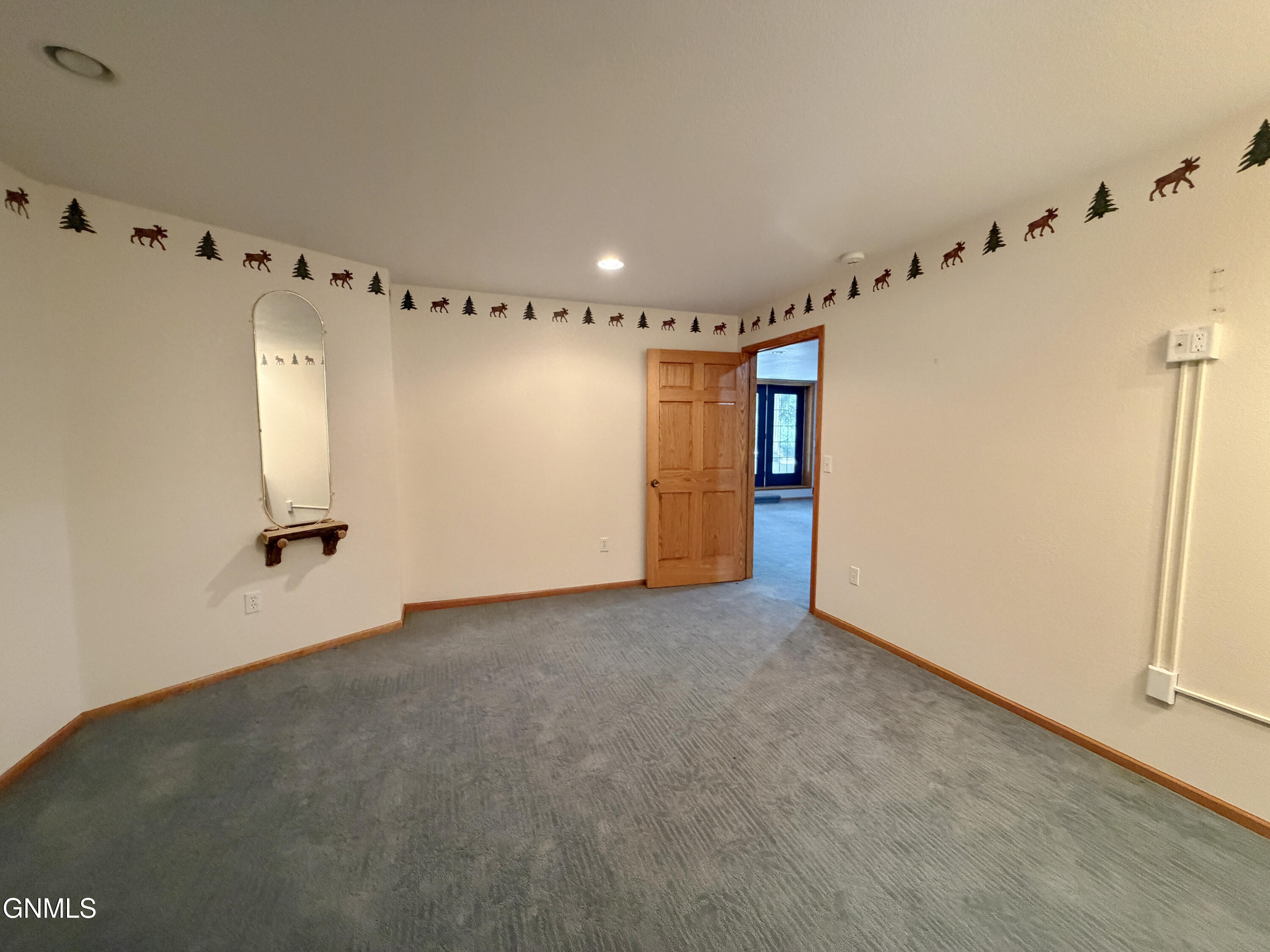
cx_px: 635
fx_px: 514
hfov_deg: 102.1
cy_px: 476
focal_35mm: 14
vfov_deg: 85.7
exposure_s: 1/60
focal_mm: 2.22
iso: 500
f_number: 2.2
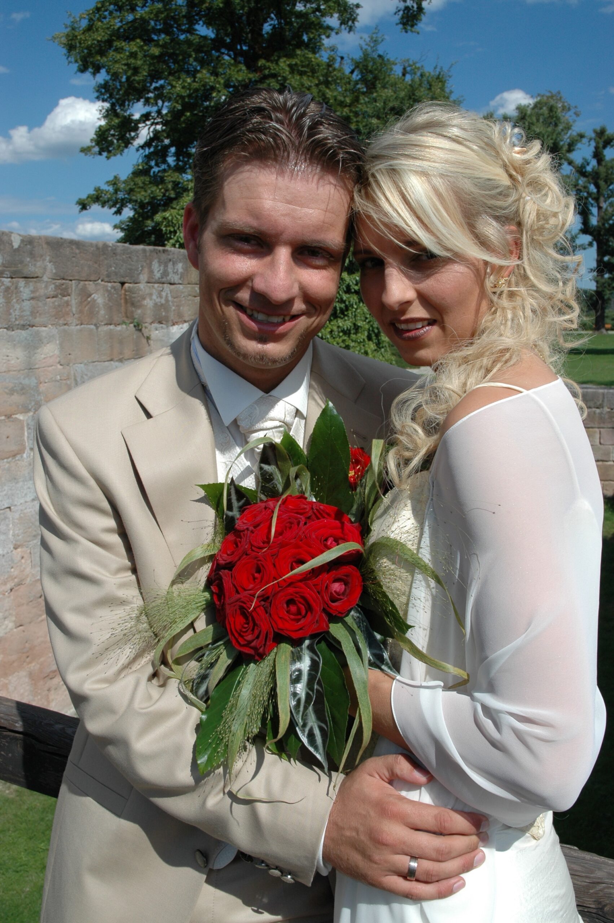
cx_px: 307
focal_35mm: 38
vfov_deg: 51.3
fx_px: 961
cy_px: 462
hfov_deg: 35.4
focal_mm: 25
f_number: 10
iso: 200
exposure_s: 1/400
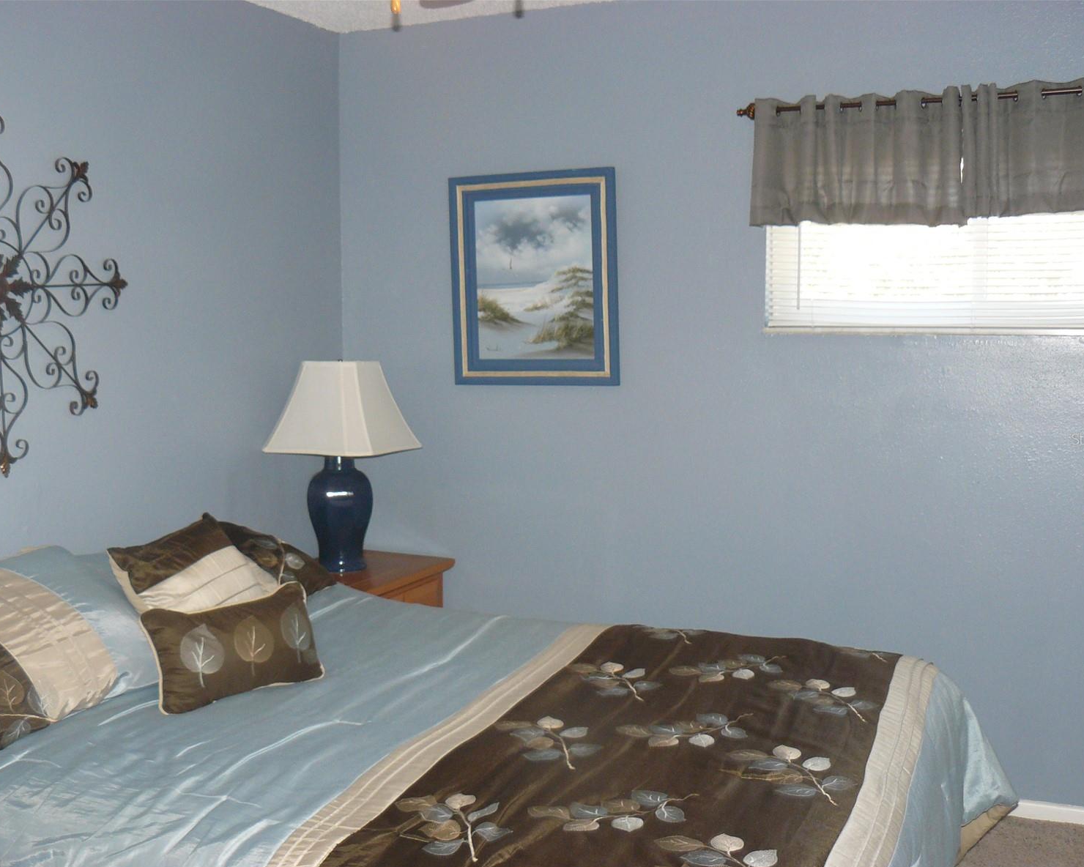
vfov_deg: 39.2
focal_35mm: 38
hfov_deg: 47.9
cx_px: 554
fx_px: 1219
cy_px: 439
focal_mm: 6
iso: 160
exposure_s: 1/30
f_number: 2.8
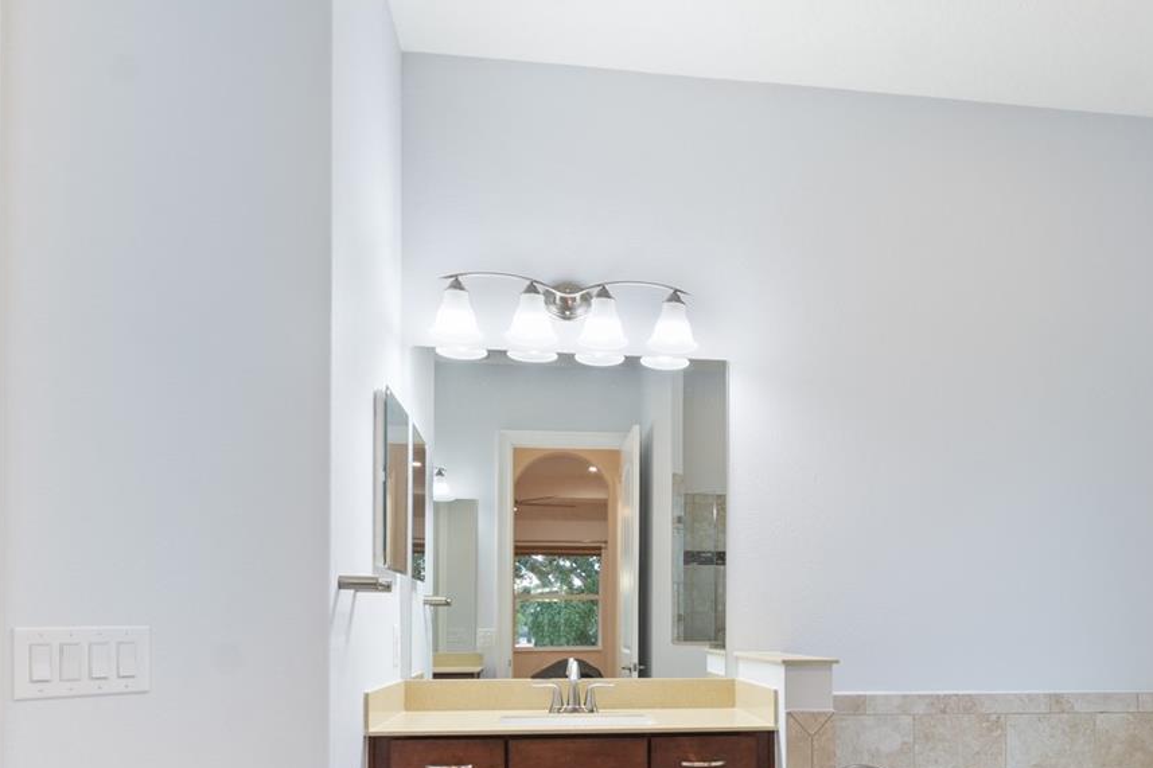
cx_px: 759
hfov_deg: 64.0
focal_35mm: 28
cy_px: 577
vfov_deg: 44.8
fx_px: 897
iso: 320
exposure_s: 1/13
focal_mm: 10
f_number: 7.1
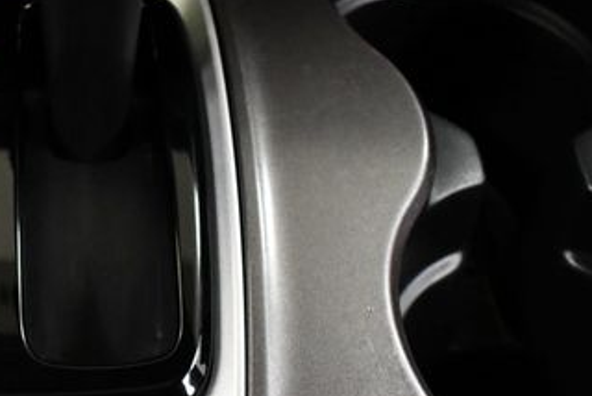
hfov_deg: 27.1
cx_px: 63
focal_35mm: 72
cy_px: 346
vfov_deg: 18.7
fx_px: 1185
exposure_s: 1/125
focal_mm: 18
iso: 2800
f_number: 3.5
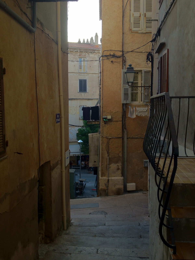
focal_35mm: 35
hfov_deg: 40.7
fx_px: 263
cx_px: 98
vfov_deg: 52.6
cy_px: 130
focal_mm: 4.28
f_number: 2.4
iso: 64
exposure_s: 1/120
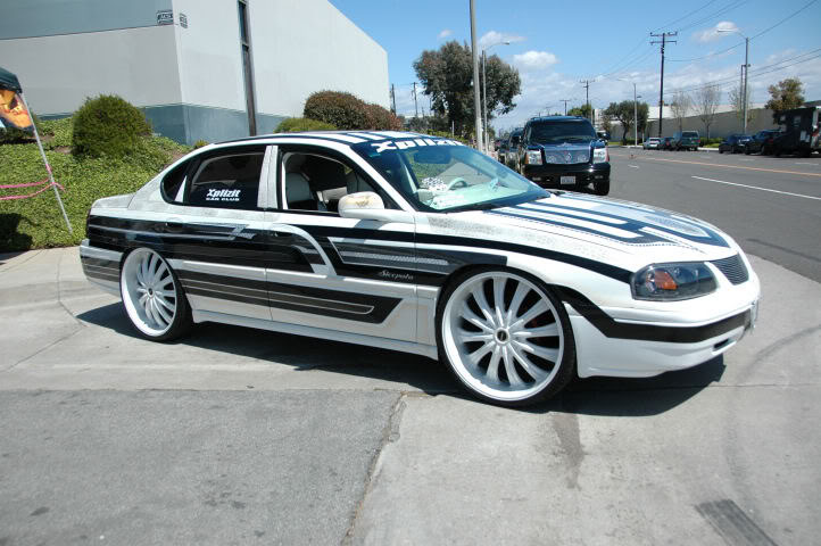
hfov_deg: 62.0
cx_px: 410
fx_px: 684
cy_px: 273
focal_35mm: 30
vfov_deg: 43.5
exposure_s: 1/1600
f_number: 4
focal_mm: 20
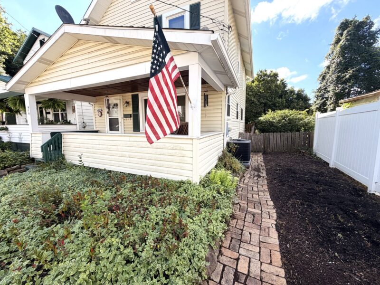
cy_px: 142
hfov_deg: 102.1
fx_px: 154
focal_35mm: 14
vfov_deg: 85.7
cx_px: 190
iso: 50
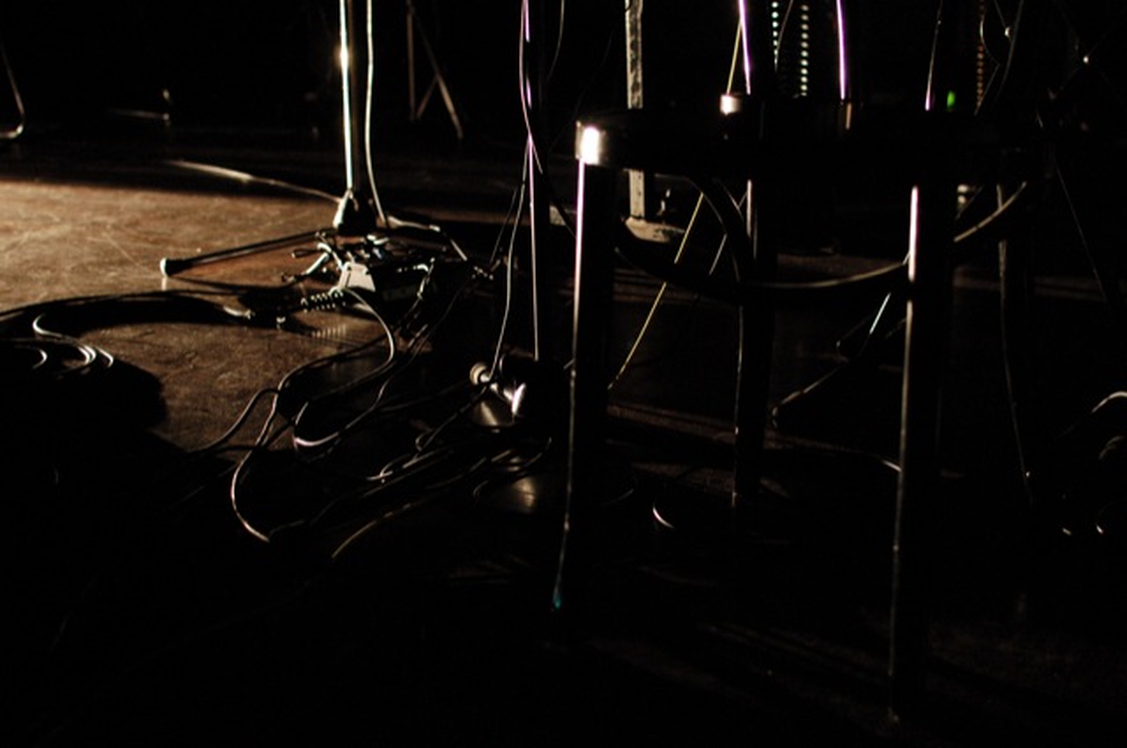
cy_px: 374
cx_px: 564
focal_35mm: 52
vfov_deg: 25.7
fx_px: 1641
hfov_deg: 37.9
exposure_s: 1/40
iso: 1600
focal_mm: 35
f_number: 3.2
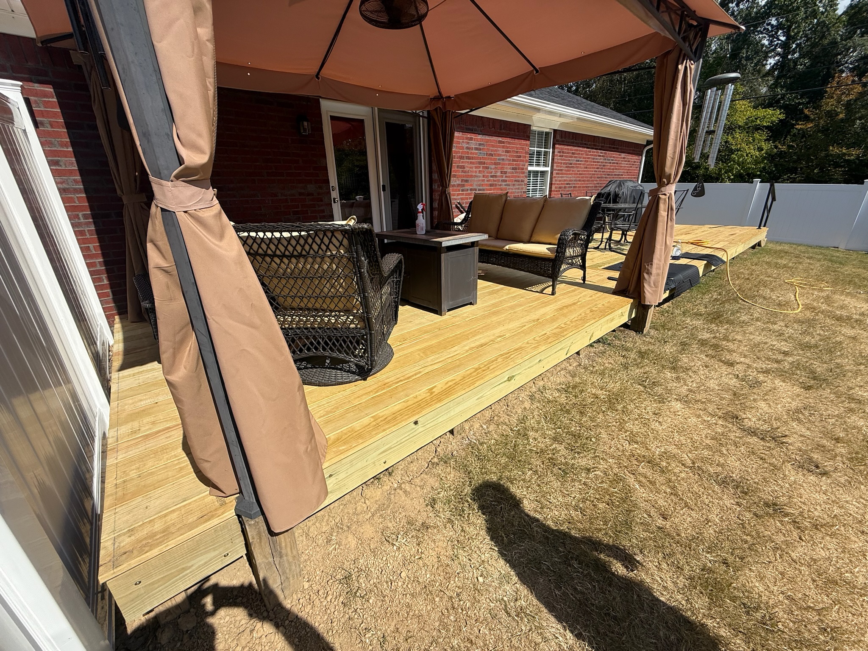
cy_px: 326
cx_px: 434
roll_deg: +1.1
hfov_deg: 102.1
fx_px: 351
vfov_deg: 85.7
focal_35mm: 14
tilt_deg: -19.8
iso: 50
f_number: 2.2
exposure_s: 1/2410
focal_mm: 2.22
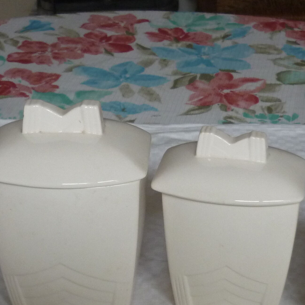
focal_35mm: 82
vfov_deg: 20.7
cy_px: 270
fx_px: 817
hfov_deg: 21.1
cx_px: 150
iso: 200
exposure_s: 1/30
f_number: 2.8
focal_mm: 5.5
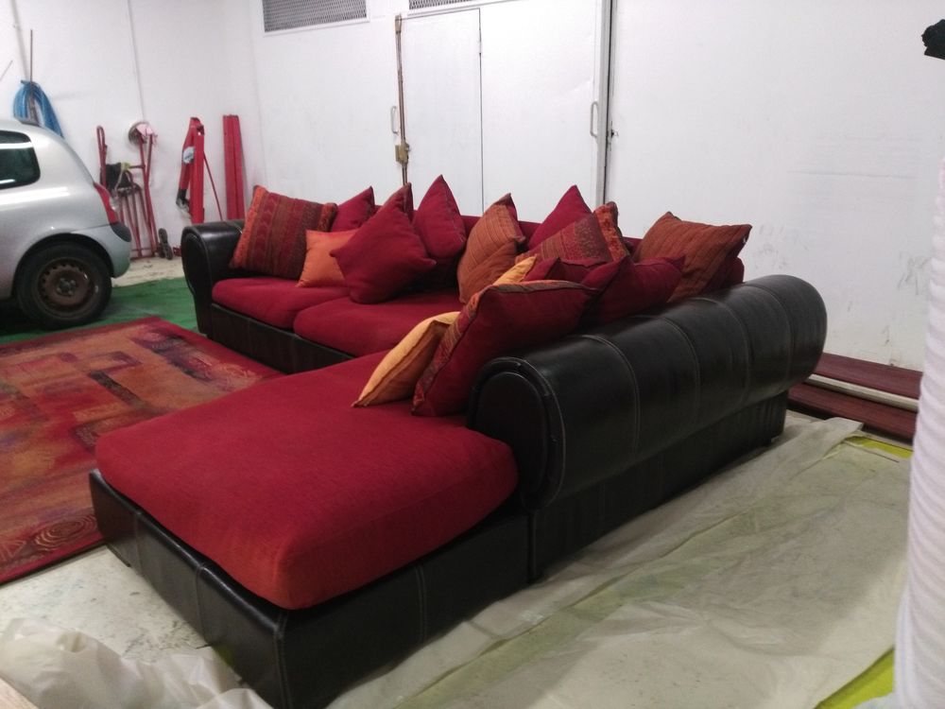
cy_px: 354
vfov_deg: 49.7
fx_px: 764
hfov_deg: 63.4
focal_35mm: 28
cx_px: 472
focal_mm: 2.96
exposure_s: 1/33
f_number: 2
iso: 648
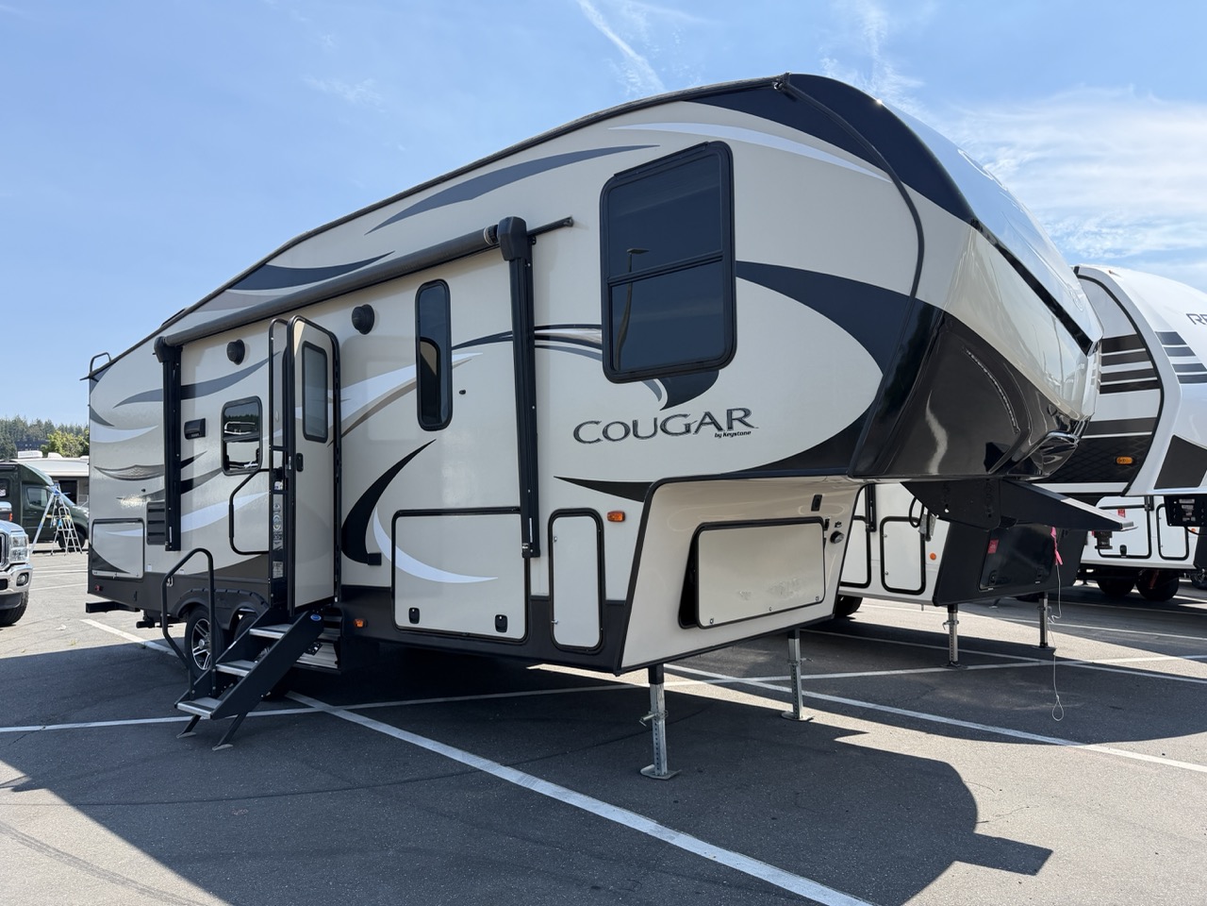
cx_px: 604
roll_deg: -0.2
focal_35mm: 24
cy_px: 453
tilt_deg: +1.8
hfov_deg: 71.6
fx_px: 837
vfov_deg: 56.8
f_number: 1.78
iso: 100
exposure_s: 1/3021
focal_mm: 6.76
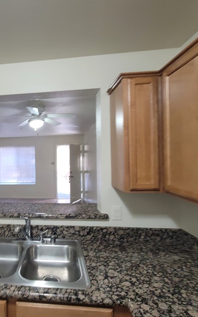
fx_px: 164
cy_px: 158
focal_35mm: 19
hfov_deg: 56.8
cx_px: 35
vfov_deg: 88.0
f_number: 2.2
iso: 320
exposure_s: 1/40
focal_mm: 2.2
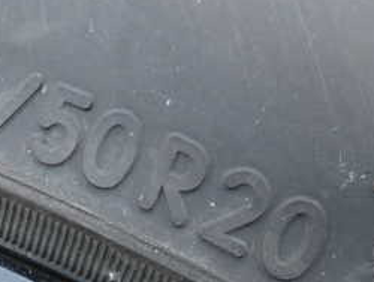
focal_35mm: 72
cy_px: 92
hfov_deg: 26.5
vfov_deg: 20.4
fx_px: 779
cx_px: 79
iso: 100
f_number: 2.3
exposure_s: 1/100
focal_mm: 5.4
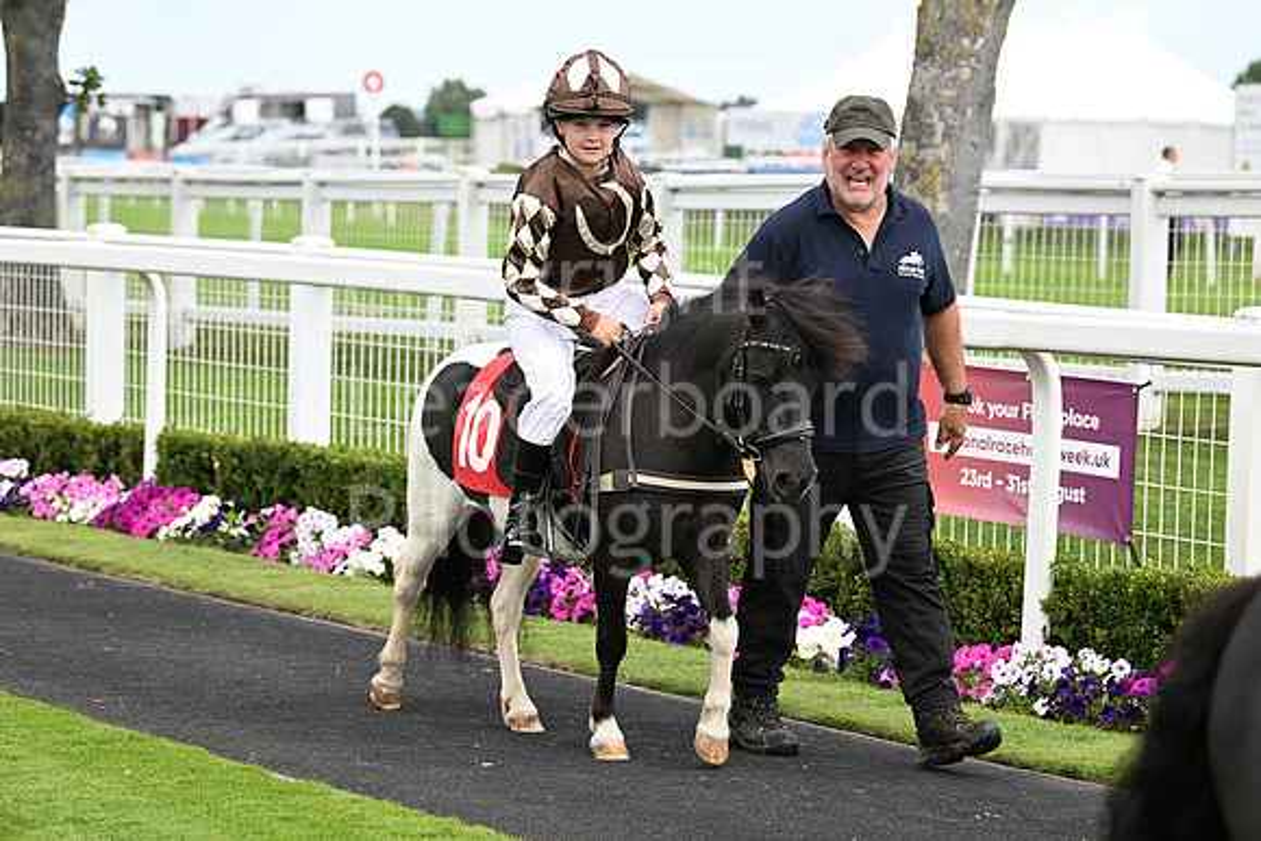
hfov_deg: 17.1
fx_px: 4204
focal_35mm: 120
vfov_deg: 11.4
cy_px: 420
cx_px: 630
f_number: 5
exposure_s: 1/1000
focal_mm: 120
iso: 400
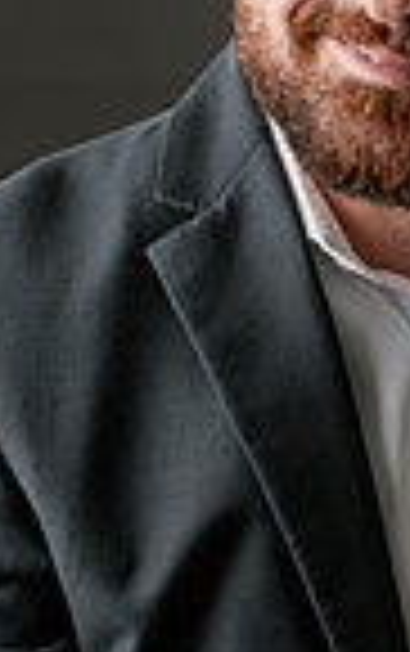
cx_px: 480
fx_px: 2816
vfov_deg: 13.2
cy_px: 463
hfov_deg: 8.2
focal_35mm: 158
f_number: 5
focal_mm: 50
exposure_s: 1/200
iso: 100
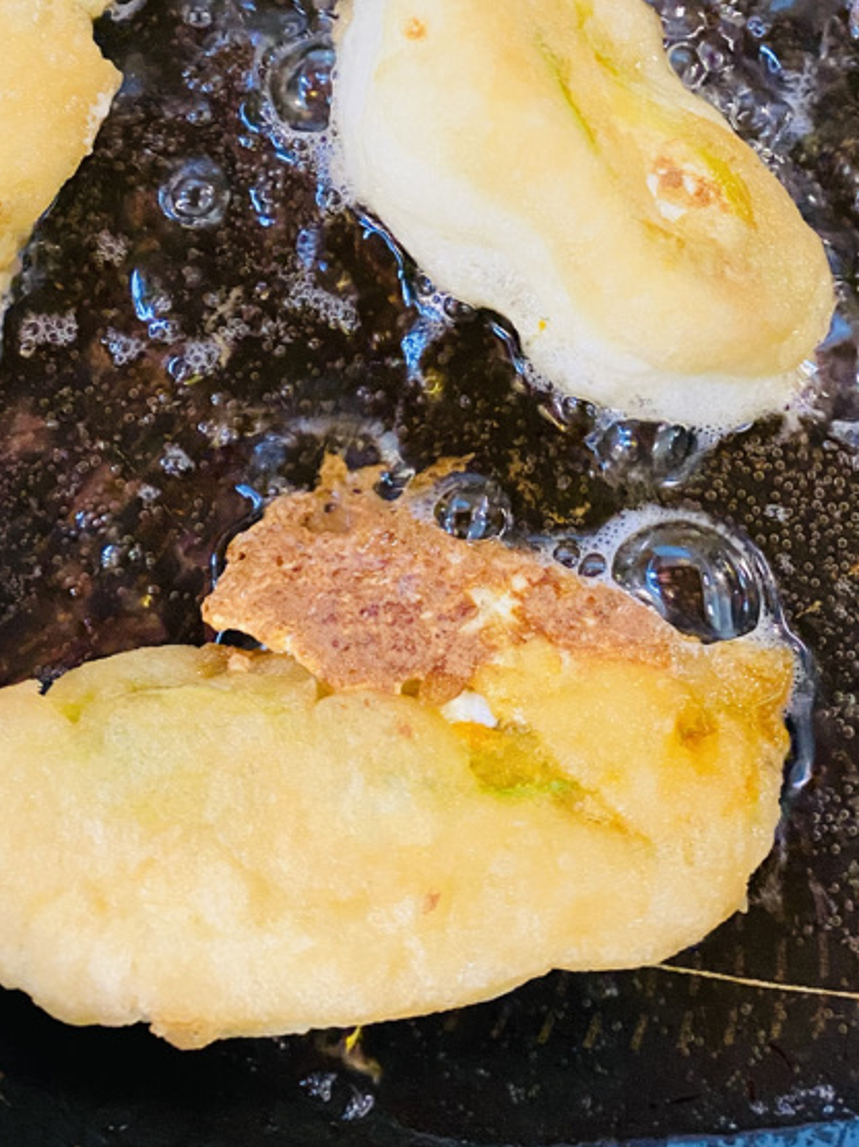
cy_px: 231
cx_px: 576
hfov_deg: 30.0
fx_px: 1589
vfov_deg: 38.2
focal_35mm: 48
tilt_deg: -71.0
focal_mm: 4.25
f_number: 1.8
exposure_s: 1/40
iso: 640
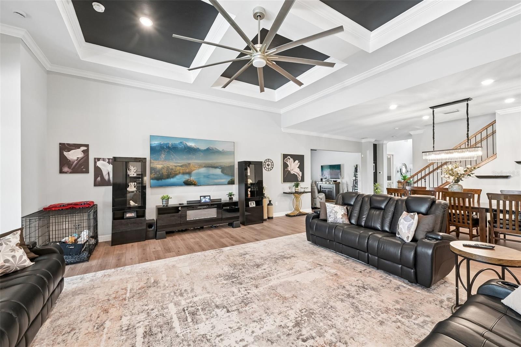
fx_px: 203
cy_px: 174
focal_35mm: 14
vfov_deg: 81.2
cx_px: 260
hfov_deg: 104.3
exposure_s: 1/6
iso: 400
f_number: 8
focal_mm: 14
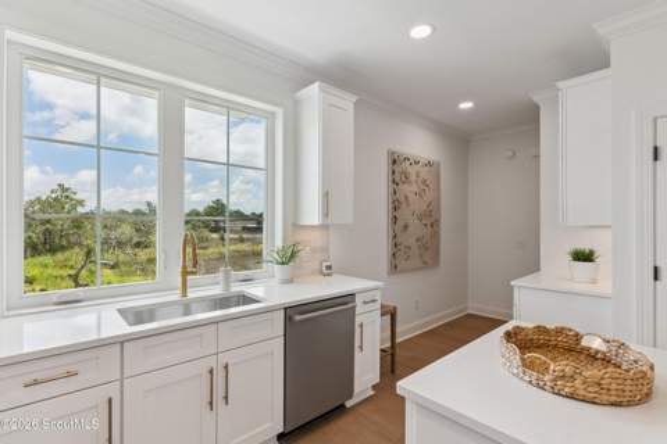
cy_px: 222
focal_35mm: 17
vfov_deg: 70.4
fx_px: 315
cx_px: 334
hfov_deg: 93.3
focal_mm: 17
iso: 250
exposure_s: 1/100
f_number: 7.1
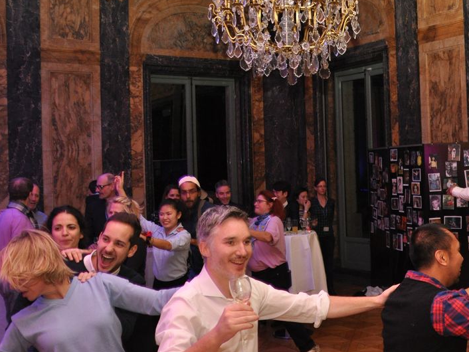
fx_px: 637
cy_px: 147
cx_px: 381
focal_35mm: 47
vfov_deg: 30.8
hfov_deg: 38.7
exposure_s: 1/60
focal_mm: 18
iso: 800
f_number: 4
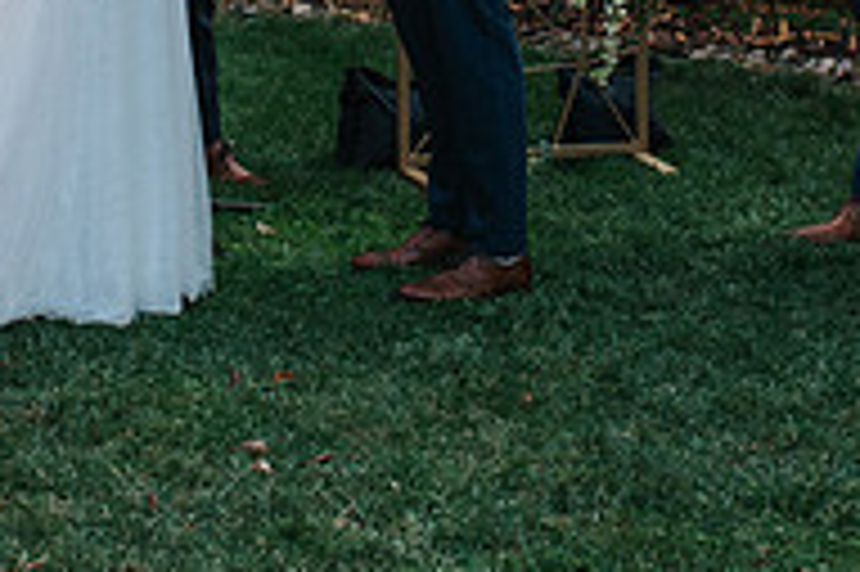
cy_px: -276
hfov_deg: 13.6
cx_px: 204
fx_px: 3580
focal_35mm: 150
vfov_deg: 8.9
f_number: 3.2
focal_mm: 35
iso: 1000
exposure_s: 1/1000
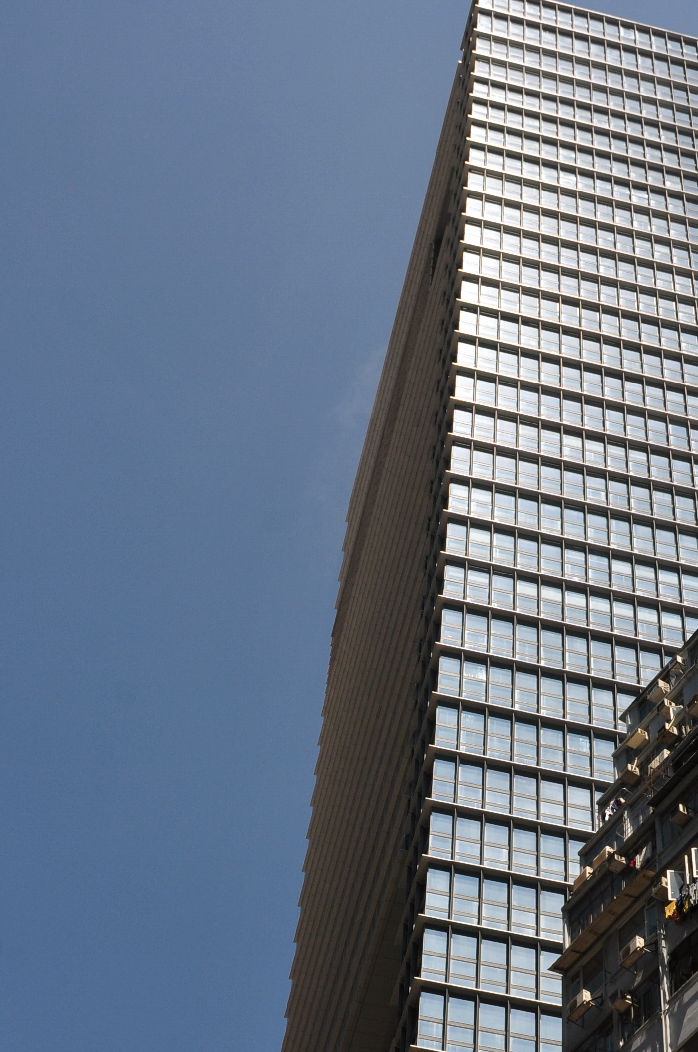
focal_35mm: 73
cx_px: 488
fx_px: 2129
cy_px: 820
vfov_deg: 27.3
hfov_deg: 18.5
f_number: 10
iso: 200
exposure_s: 1/400
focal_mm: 24
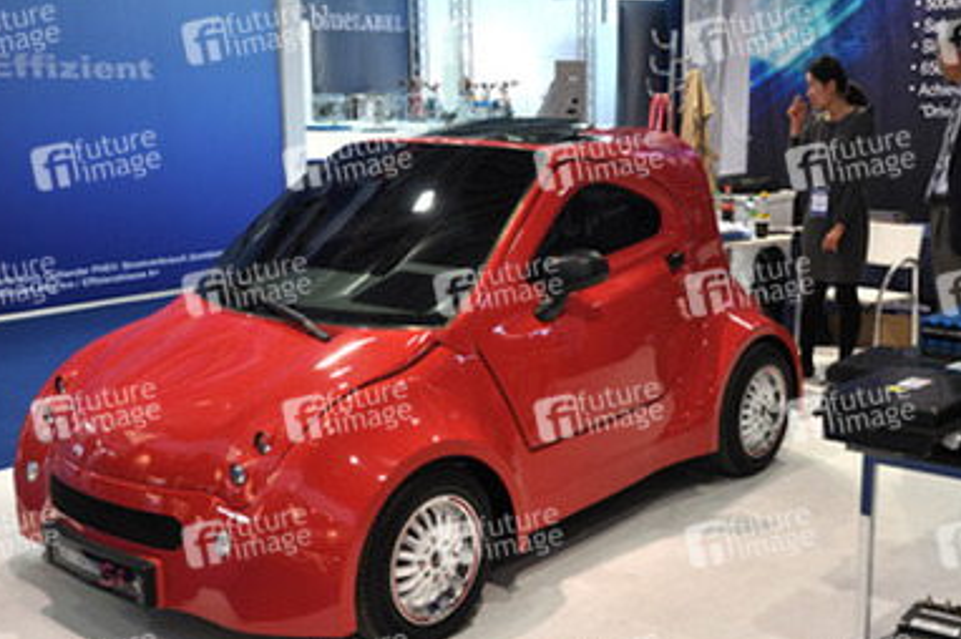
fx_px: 1227
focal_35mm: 46
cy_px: 350
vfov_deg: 29.2
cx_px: 532
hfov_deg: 42.7
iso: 450
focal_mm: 26
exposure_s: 1/60
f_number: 4
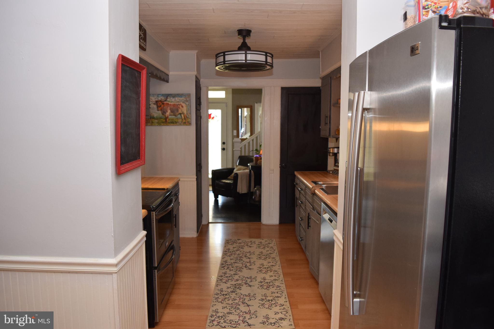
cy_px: 164
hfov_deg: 67.4
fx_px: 371
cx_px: 247
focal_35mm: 27
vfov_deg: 47.9
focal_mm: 18
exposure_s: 1/100
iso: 800
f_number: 5
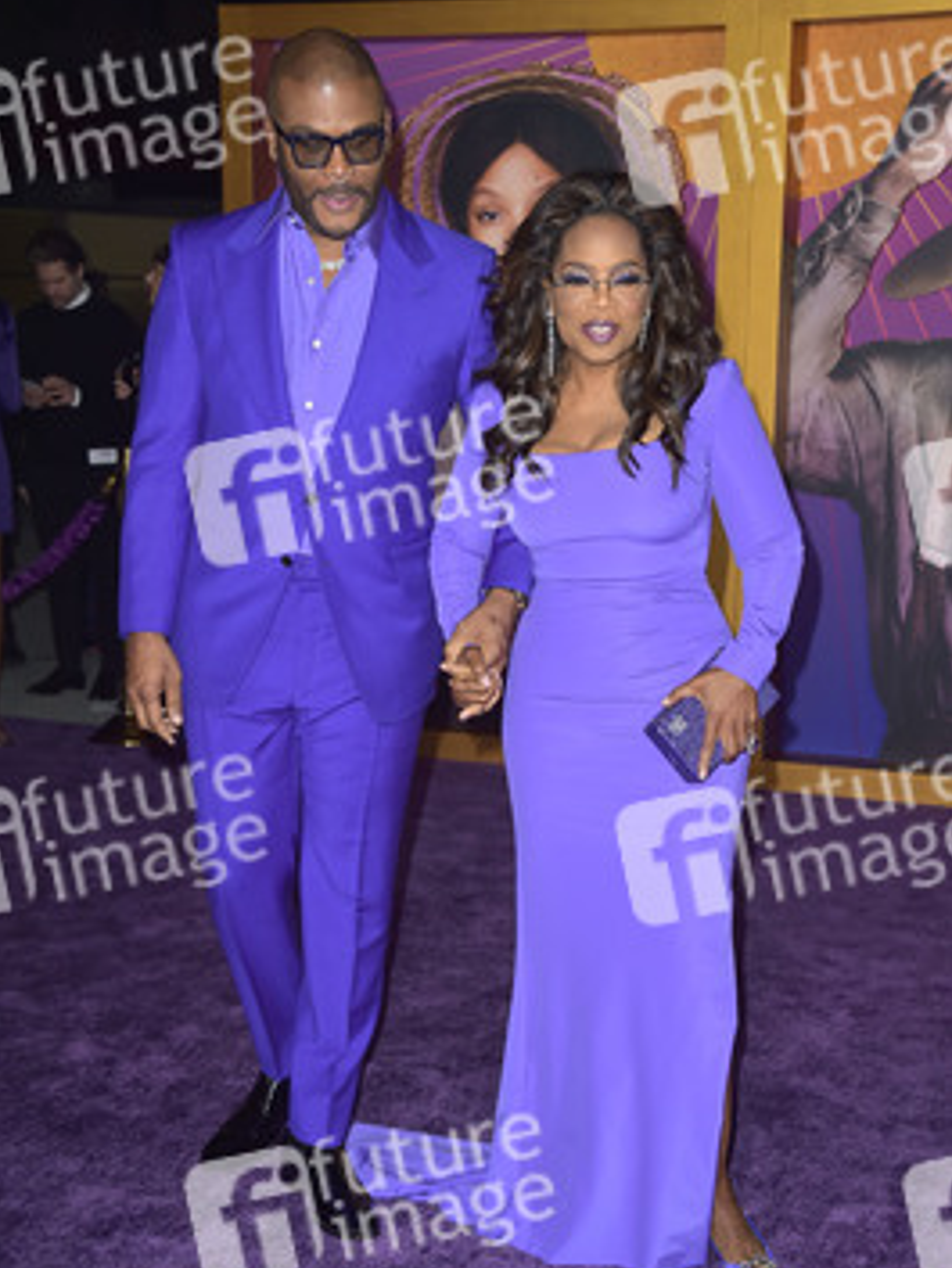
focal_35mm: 61
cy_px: 661
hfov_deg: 24.0
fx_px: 2235
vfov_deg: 31.7
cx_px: 476
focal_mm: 56
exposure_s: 1/250
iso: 400
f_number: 6.3
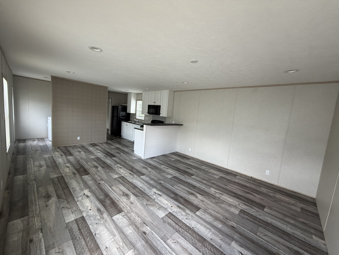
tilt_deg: -5.2
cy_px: 128
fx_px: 137
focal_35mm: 14
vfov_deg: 85.7
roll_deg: -3.9
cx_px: 170
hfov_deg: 102.1
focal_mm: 2.22
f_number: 2.2
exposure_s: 1/121
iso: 160
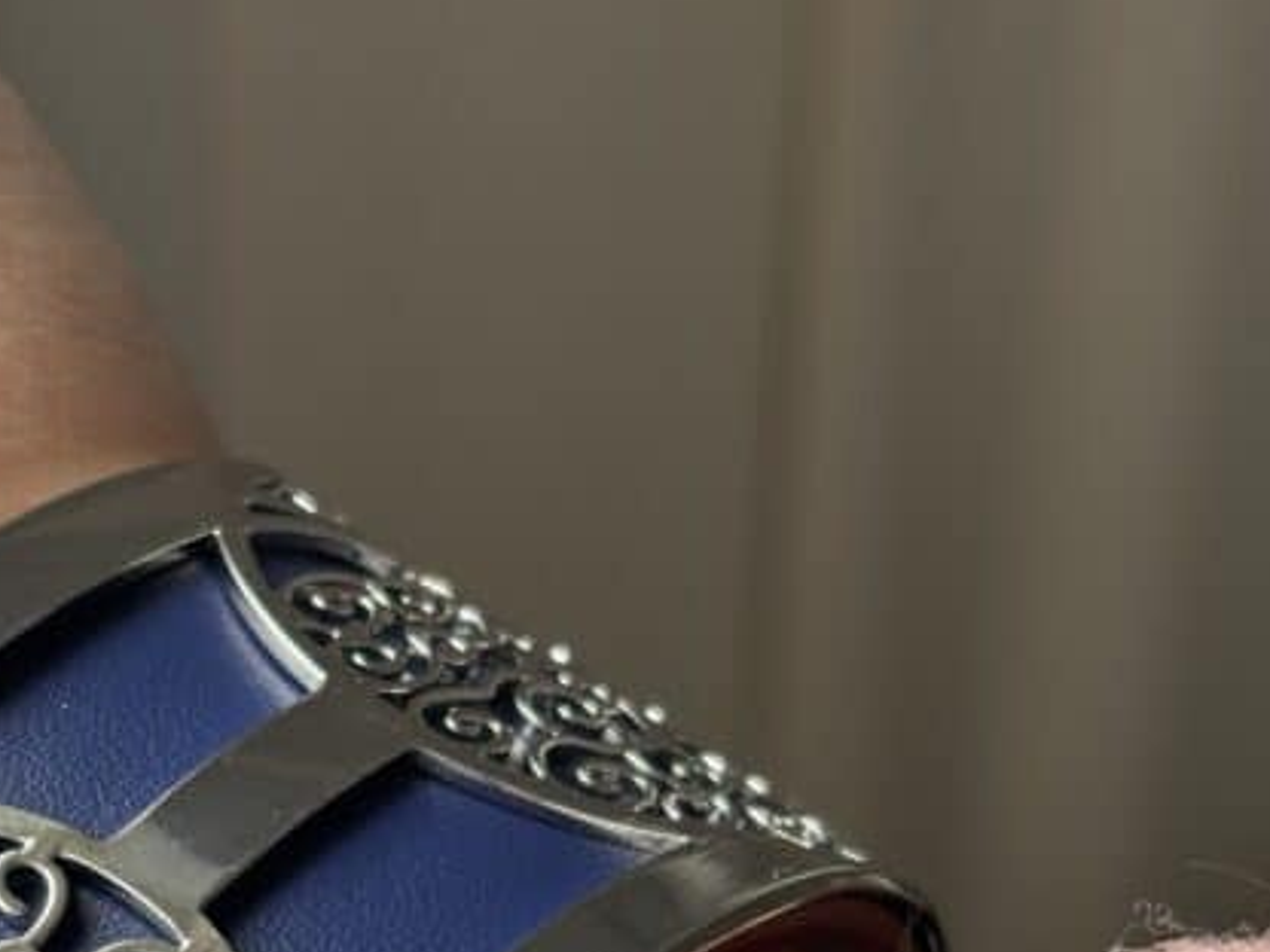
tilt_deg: -33.0
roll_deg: -0.5
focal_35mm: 128
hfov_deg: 15.3
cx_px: 195
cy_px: 1196
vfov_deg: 11.3
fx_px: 4696
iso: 32
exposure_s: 1/209
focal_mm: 5.96
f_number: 1.6
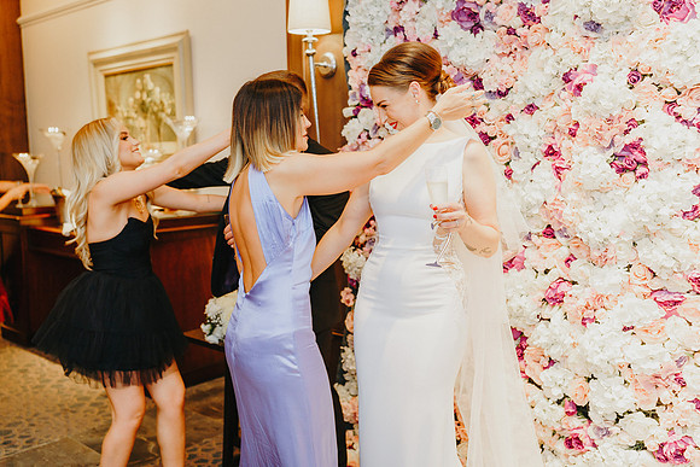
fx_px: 681
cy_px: 234
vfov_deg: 37.9
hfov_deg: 54.4
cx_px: 350
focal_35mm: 35
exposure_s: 1/200
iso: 640
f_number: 2.2
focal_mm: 35
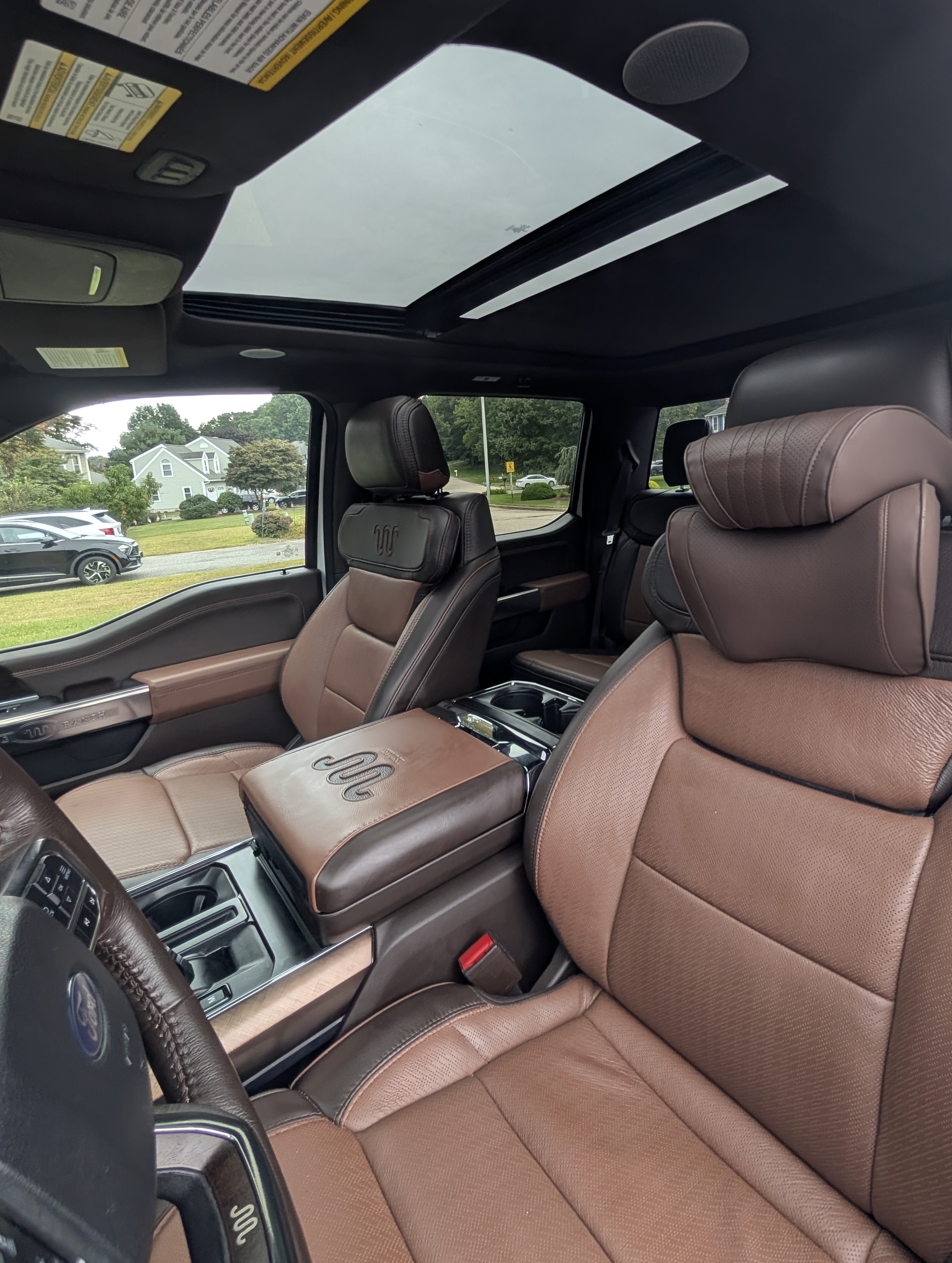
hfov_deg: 81.3
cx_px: 552
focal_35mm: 15
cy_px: 556
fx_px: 549
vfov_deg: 97.6
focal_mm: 2.02
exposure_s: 1/23.8
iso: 56
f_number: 1.7
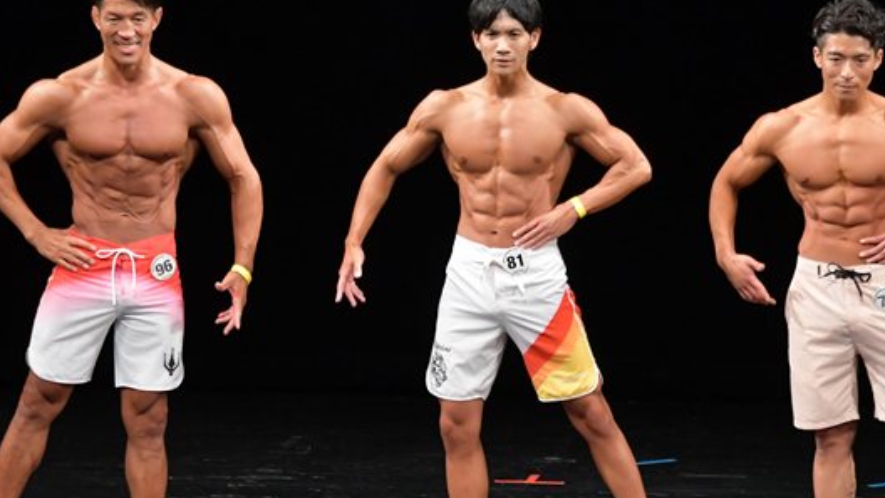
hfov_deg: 6.2
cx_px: 353
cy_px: 292
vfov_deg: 3.5
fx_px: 8119
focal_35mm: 346
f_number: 5.6
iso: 3200
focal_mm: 150
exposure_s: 1/400
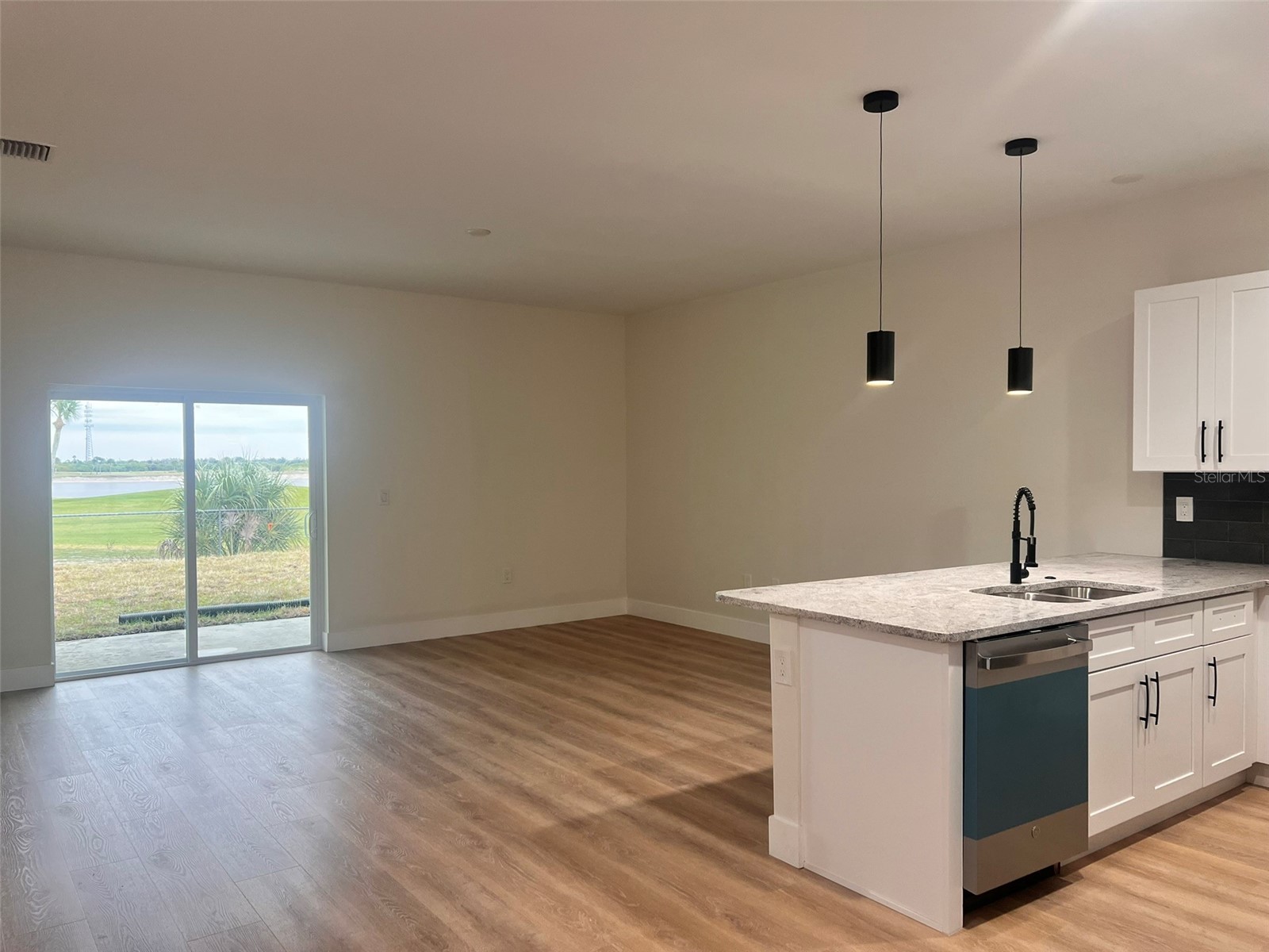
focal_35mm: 26
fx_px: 953
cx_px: 634
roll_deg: +0.1
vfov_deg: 53.1
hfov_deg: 67.3
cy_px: 476
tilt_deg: -0.9
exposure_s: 1/120
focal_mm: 5.7
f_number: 1.5
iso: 125
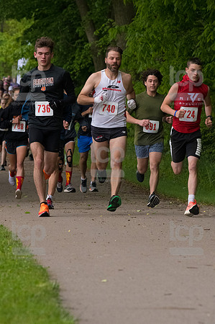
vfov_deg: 6.9
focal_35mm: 300
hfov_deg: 4.6
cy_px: 162
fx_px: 2694
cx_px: 108
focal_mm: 200
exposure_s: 1/1600
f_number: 7.1
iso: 4000
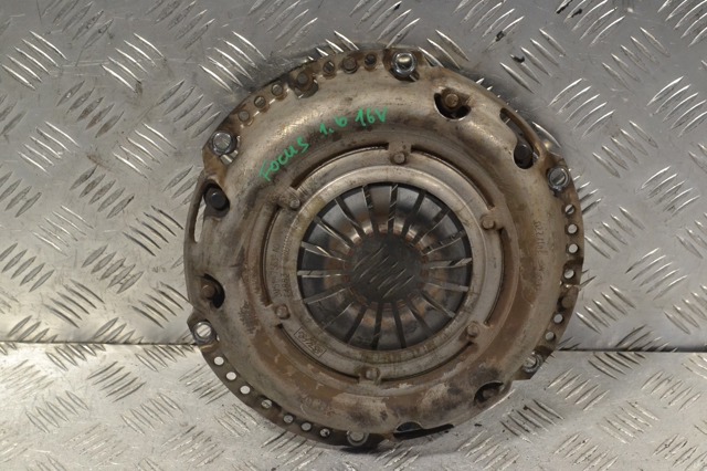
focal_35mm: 69
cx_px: 354
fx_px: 1354
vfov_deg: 19.7
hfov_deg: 29.3
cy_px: 236
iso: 3200
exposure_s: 1/320
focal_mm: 46
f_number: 9
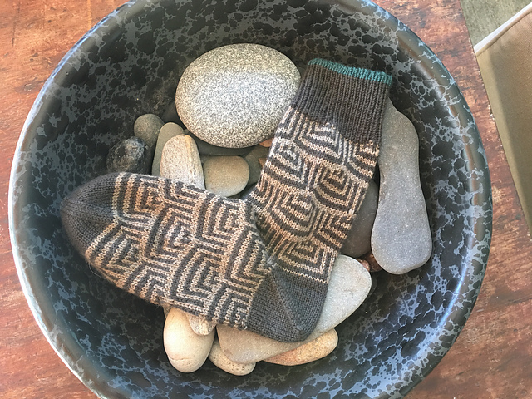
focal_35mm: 29
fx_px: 446
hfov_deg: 61.7
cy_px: 200
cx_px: 266
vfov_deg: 48.2
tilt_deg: -83.8
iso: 40
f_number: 2.2
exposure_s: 1/15
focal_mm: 4.15
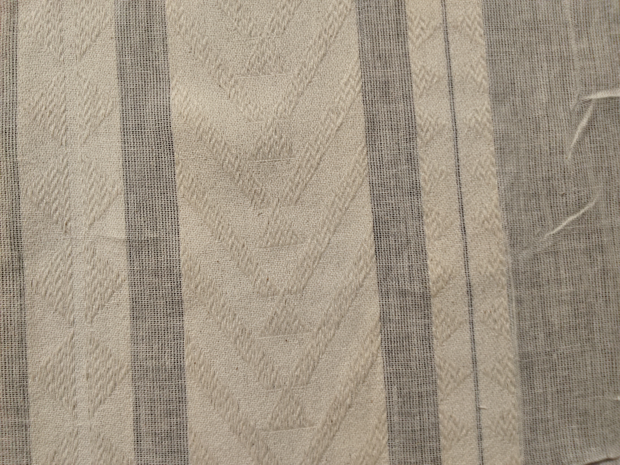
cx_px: 310
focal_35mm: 26
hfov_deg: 67.3
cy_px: 232
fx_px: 466
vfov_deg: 53.1
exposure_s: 1/100
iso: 100
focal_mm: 2.78
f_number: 2
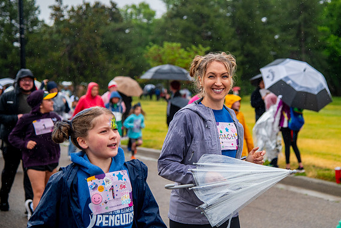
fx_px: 758
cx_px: 203
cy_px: 91
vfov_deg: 17.1
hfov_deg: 25.3
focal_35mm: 80
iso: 1600
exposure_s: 1/1600
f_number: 4
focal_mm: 66
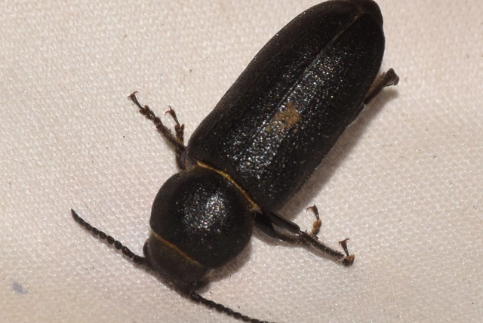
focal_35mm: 210
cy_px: 162
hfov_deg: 9.8
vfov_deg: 6.6
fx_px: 2820
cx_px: 242
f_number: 14
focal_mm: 140
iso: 500
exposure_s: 1/200
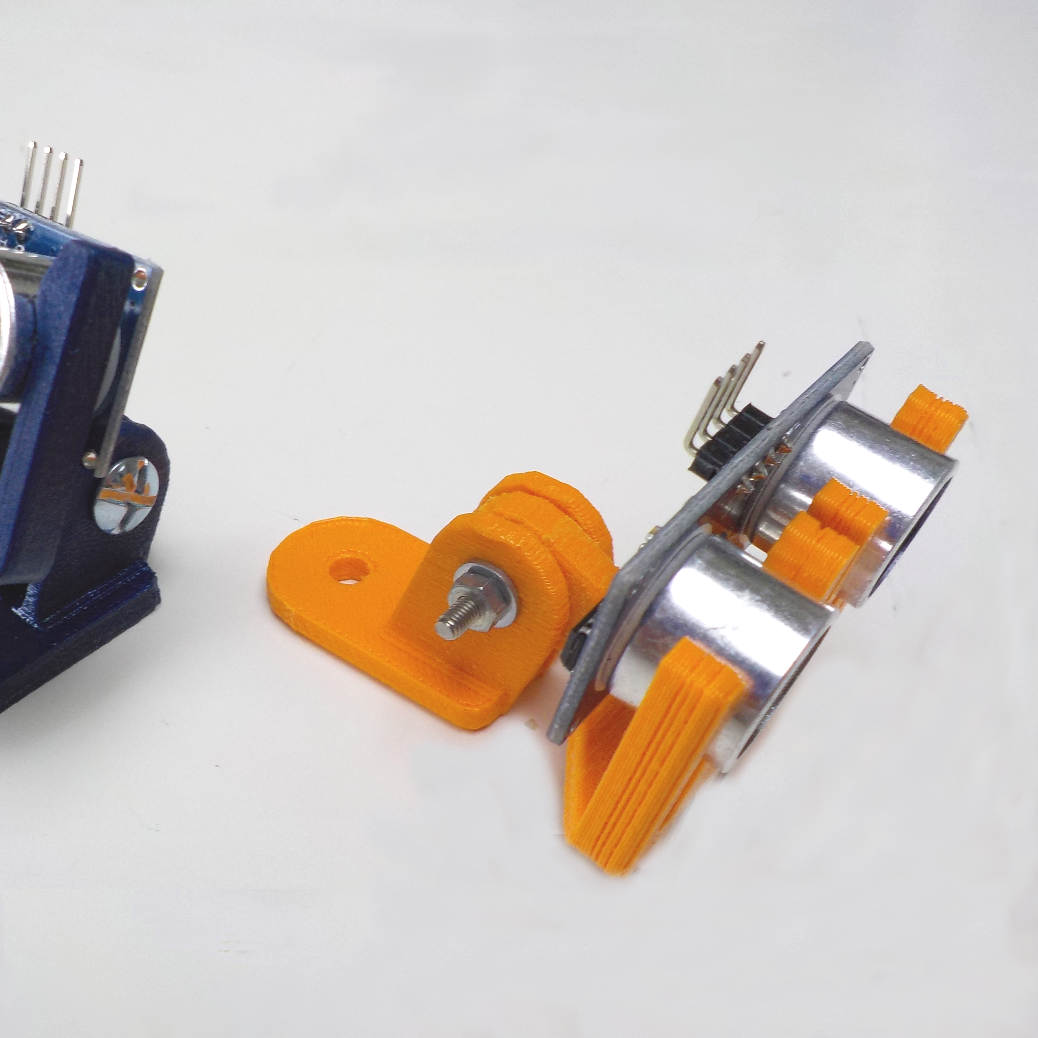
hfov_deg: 45.3
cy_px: 528
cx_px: 337
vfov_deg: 46.0
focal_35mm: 36
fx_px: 1221
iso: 125
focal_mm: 4.1
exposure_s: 1/50
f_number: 3.3
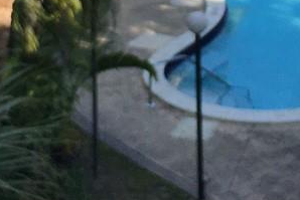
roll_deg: -0.8
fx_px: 1351
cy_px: -152
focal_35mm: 162
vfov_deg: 8.2
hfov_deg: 12.7
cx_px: 204
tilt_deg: -13.1
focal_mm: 4.15
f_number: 2.2
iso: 25
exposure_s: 1/827
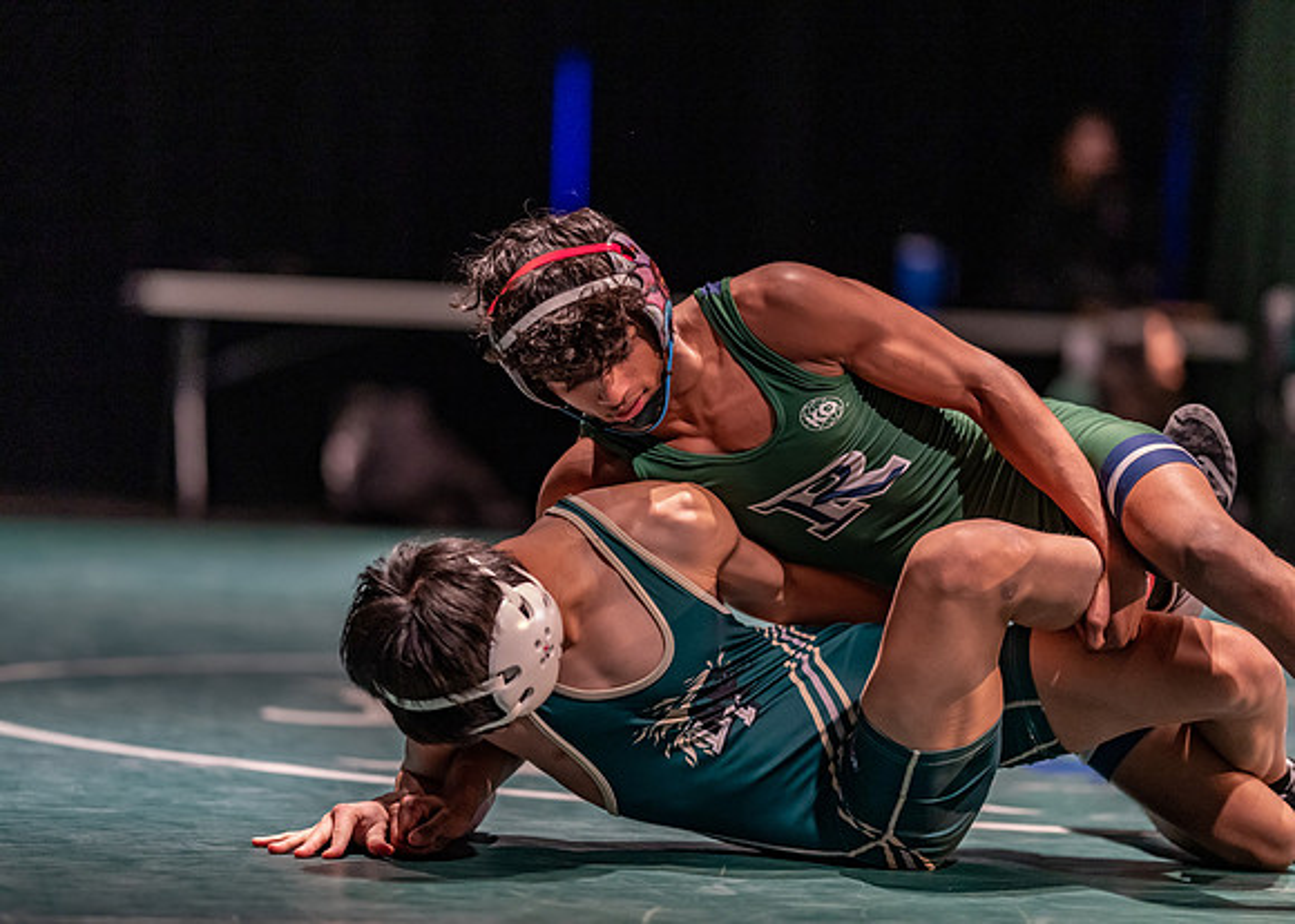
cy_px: 462
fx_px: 5202
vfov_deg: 10.2
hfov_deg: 14.2
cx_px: 648
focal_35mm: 141
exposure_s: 1/400
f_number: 1.8
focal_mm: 135
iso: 2500
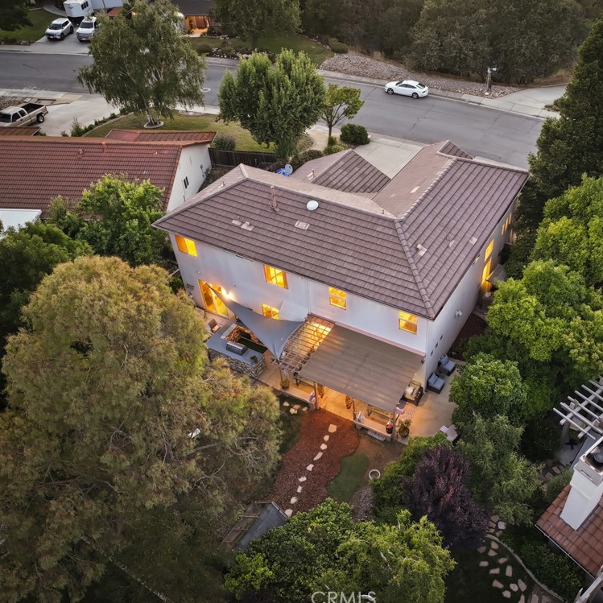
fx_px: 572
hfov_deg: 54.9
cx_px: 384
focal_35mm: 29
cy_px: 302
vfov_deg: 55.6
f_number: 2.8
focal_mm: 12.3
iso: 340
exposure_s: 1/15
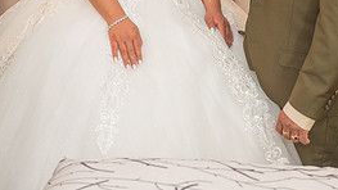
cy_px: -67
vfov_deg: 14.2
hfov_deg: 26.2
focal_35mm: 81
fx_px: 726
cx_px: 160
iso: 800
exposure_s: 1/160
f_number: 2.8
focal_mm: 33.5
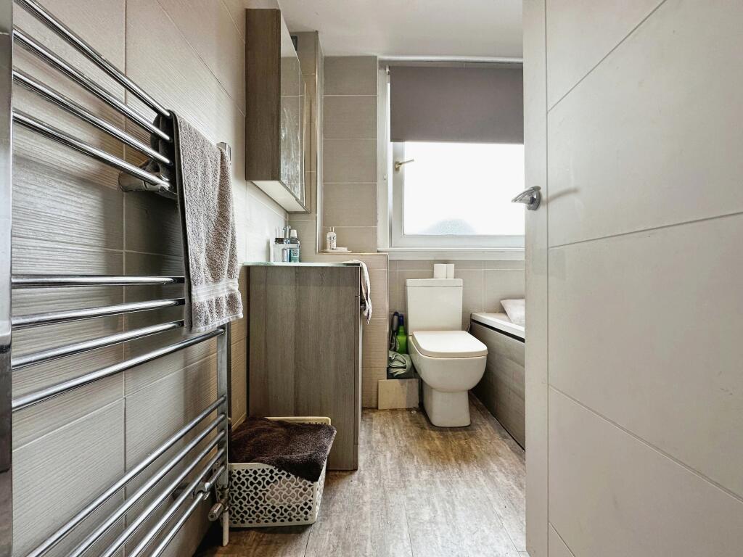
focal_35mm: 14
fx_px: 300
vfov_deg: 85.7
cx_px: 372
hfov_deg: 102.1
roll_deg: +0.1
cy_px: 278
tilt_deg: +0.2
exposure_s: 1/99
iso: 80
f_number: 2.2
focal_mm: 2.22
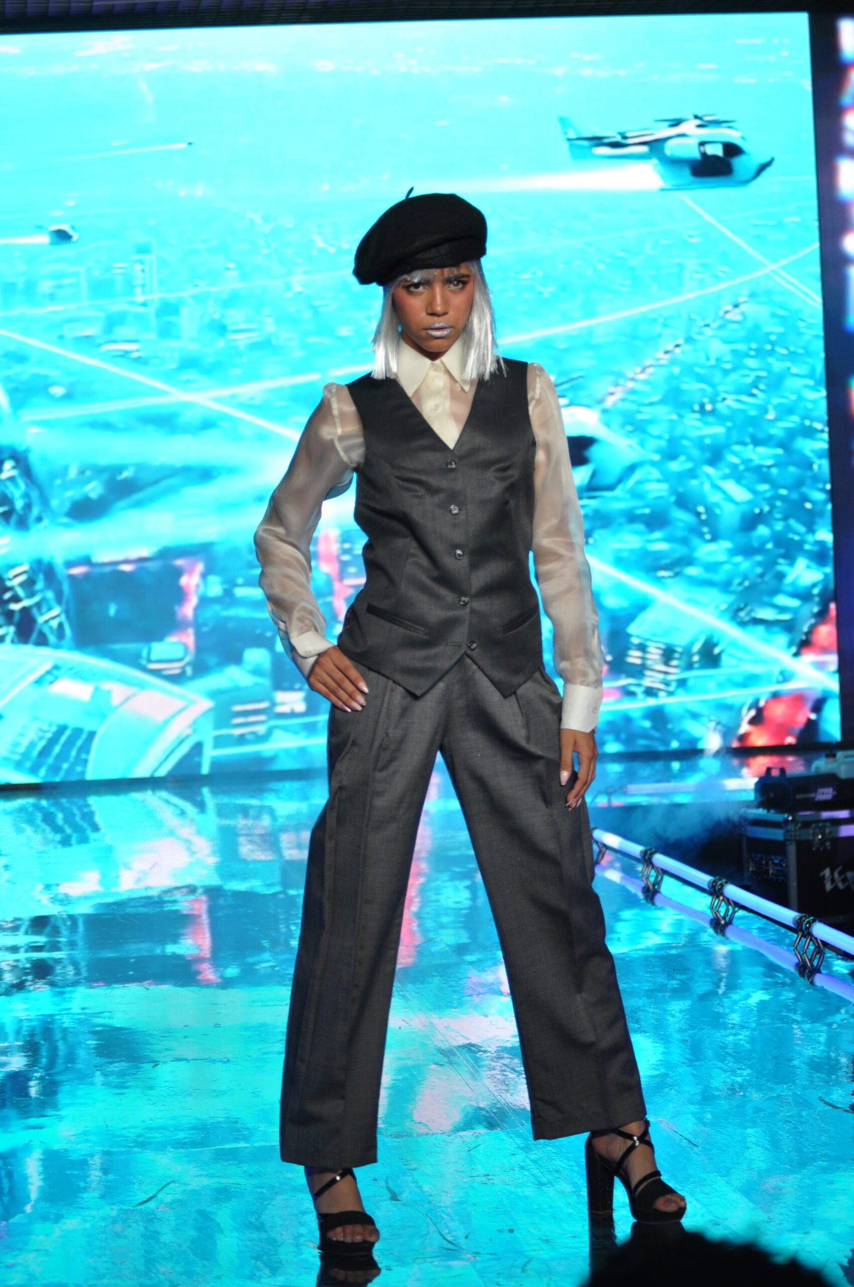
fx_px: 3211
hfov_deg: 15.1
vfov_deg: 22.6
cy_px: 644
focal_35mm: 90
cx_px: 427
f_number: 4
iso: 560
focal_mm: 60
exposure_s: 1/250
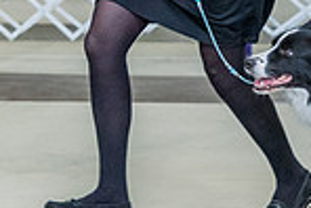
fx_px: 2369
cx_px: 305
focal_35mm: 274
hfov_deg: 7.5
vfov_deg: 5.0
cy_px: -102
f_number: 4
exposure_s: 1/400
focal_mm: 70
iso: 6400
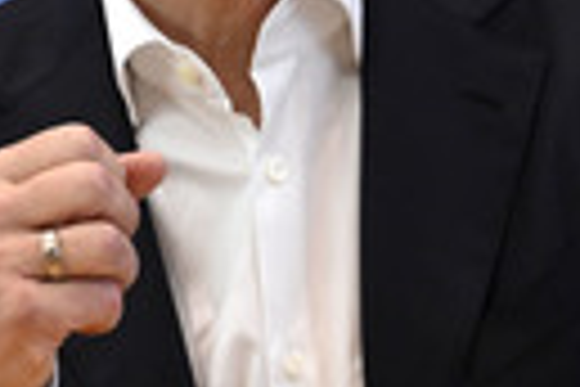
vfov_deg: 5.0
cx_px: 205
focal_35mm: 273
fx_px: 4398
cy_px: 94
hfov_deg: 7.5
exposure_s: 1/1000
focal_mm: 78
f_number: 5
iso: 3200
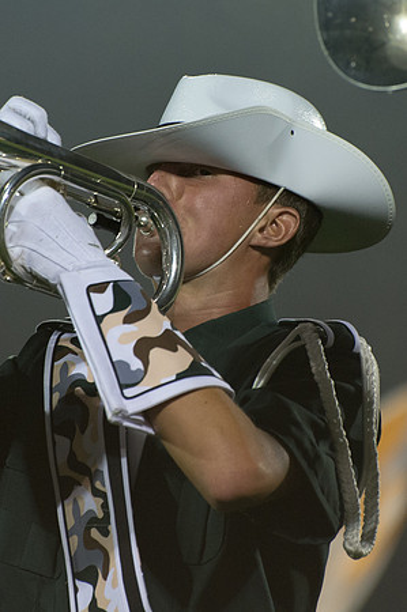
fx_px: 7045
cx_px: 185
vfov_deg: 5.0
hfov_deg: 3.3
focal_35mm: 414
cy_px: 228
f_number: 5.3
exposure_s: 1/160
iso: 4000
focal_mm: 220
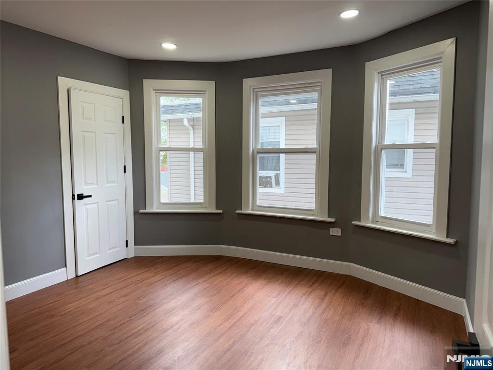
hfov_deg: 71.6
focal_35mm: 24
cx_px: 246
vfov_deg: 56.8
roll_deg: -0.3
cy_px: 185
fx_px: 342
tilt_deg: -4.3
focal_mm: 6.76
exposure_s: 1/155
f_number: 1.78
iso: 50
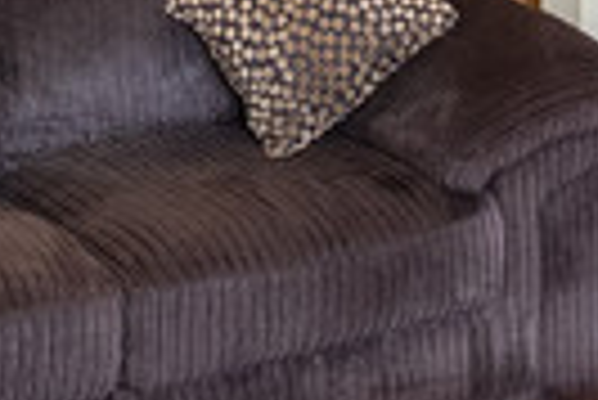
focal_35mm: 123
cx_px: 647
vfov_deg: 10.6
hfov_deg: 16.2
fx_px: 2045
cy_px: -292
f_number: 7.1
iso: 2000
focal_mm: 16
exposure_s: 1/160
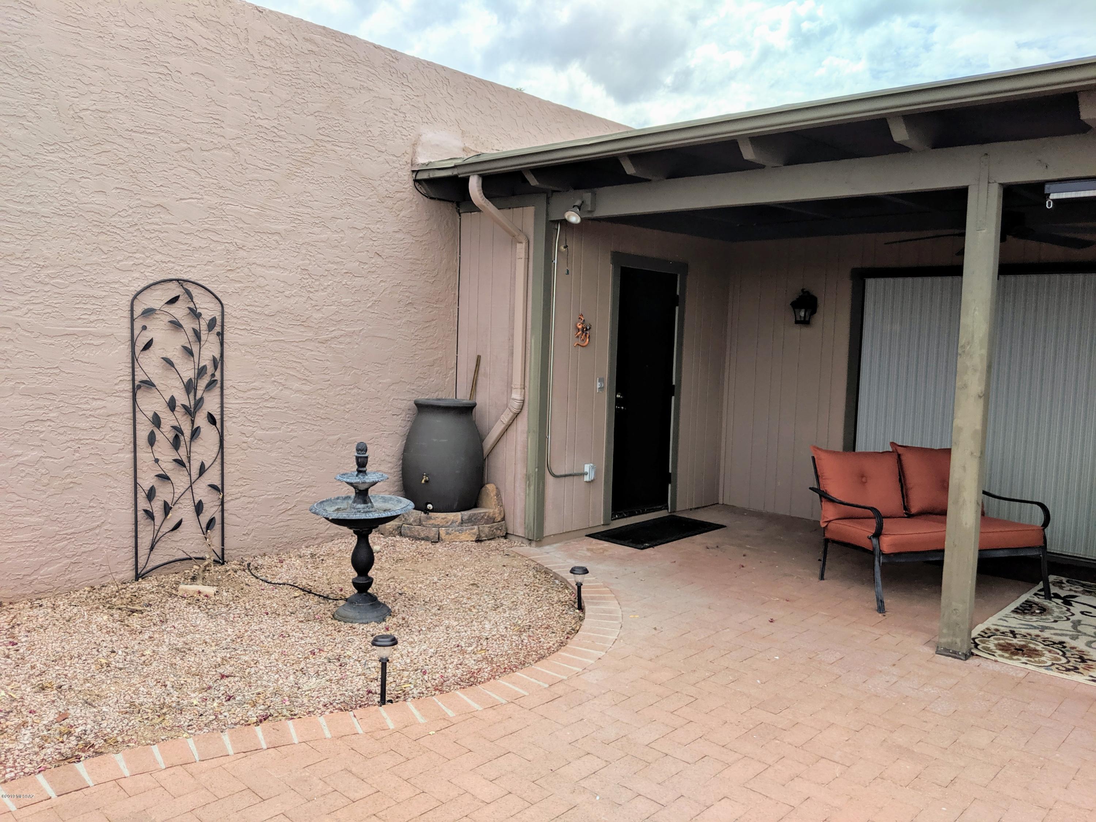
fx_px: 855
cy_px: 411
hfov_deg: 65.3
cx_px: 548
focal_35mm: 27
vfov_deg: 51.4
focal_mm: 4.44
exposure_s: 1/3906
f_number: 1.8
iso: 39
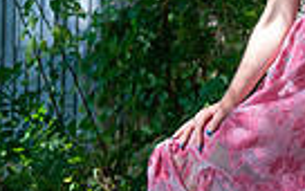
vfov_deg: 6.3
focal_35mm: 209
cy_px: 7
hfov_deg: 9.9
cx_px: 325
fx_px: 1737
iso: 320
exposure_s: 1/160
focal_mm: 62
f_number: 5.6
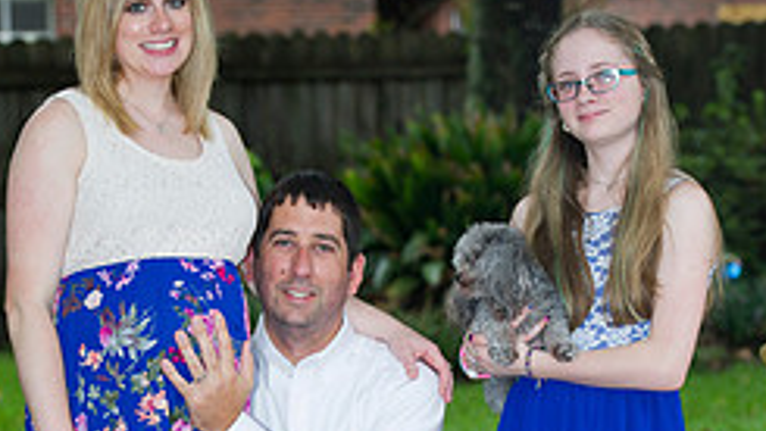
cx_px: 342
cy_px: 456
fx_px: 3048
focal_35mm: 150
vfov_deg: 8.0
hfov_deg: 14.3
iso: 640
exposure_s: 1/200
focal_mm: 78
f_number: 3.5
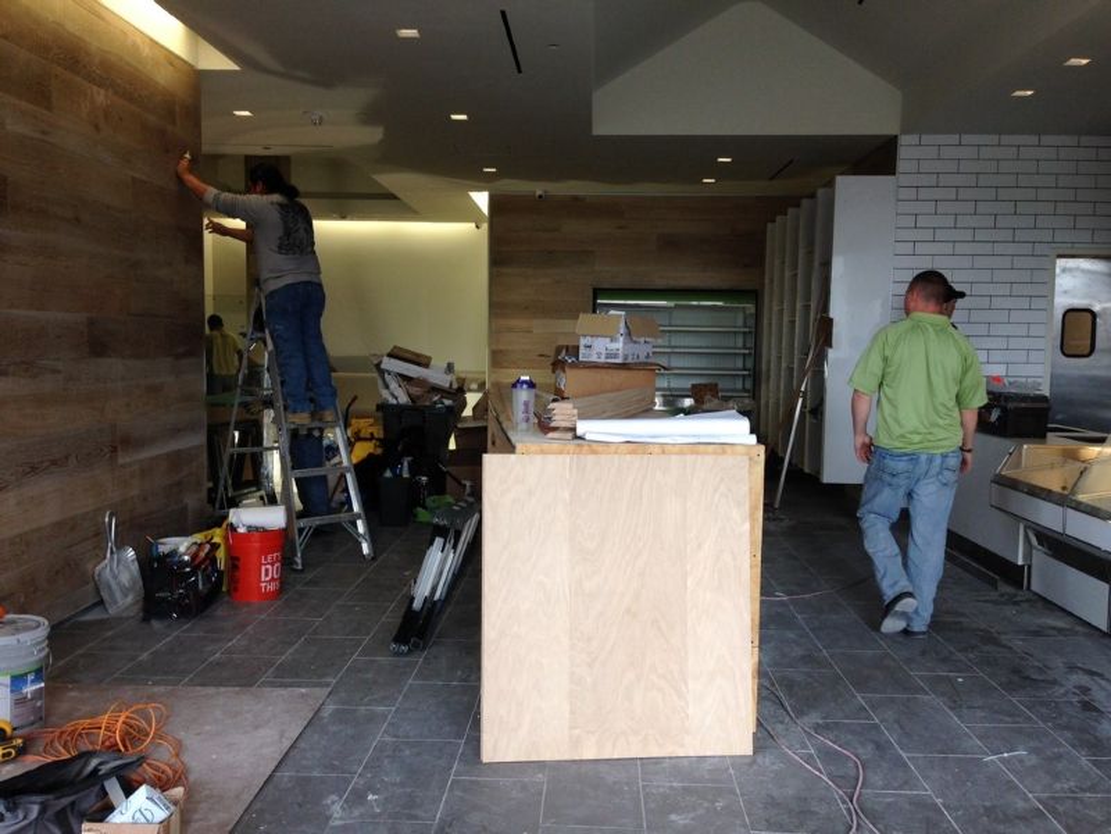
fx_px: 1059
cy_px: 417
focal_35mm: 33
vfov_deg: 42.9
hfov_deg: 55.4
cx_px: 556
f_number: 2.4
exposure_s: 1/120
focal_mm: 4.12
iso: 64
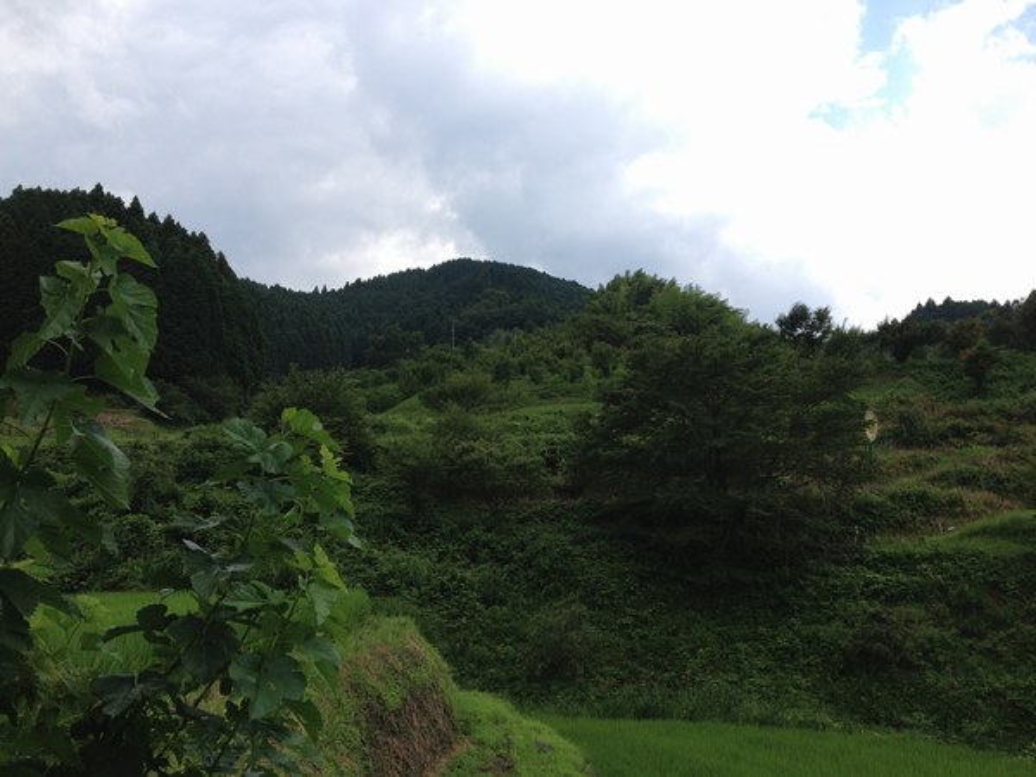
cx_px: 518
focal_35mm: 35
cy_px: 388
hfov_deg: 52.6
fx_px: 1047
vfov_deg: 40.7
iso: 50
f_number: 2.4
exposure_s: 1/1314
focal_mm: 4.28
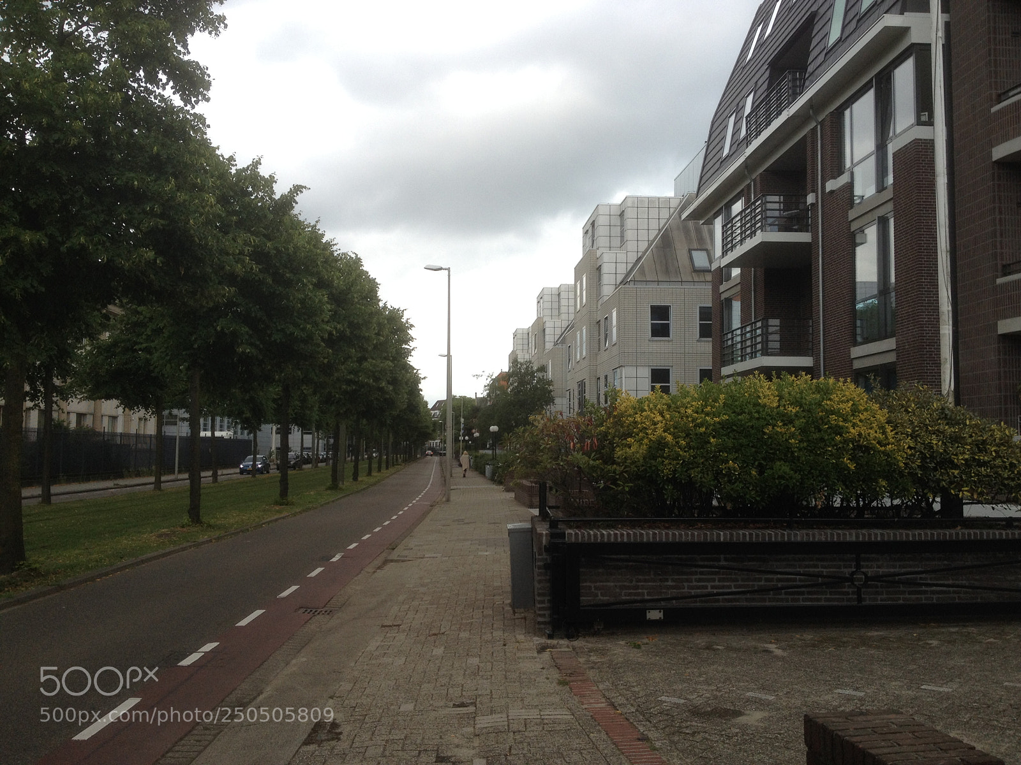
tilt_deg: +3.4
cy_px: 382
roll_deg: -0.6
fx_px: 1032
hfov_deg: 52.6
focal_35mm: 35
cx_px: 510
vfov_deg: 40.7
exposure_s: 1/484
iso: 50
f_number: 2.4
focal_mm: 4.28
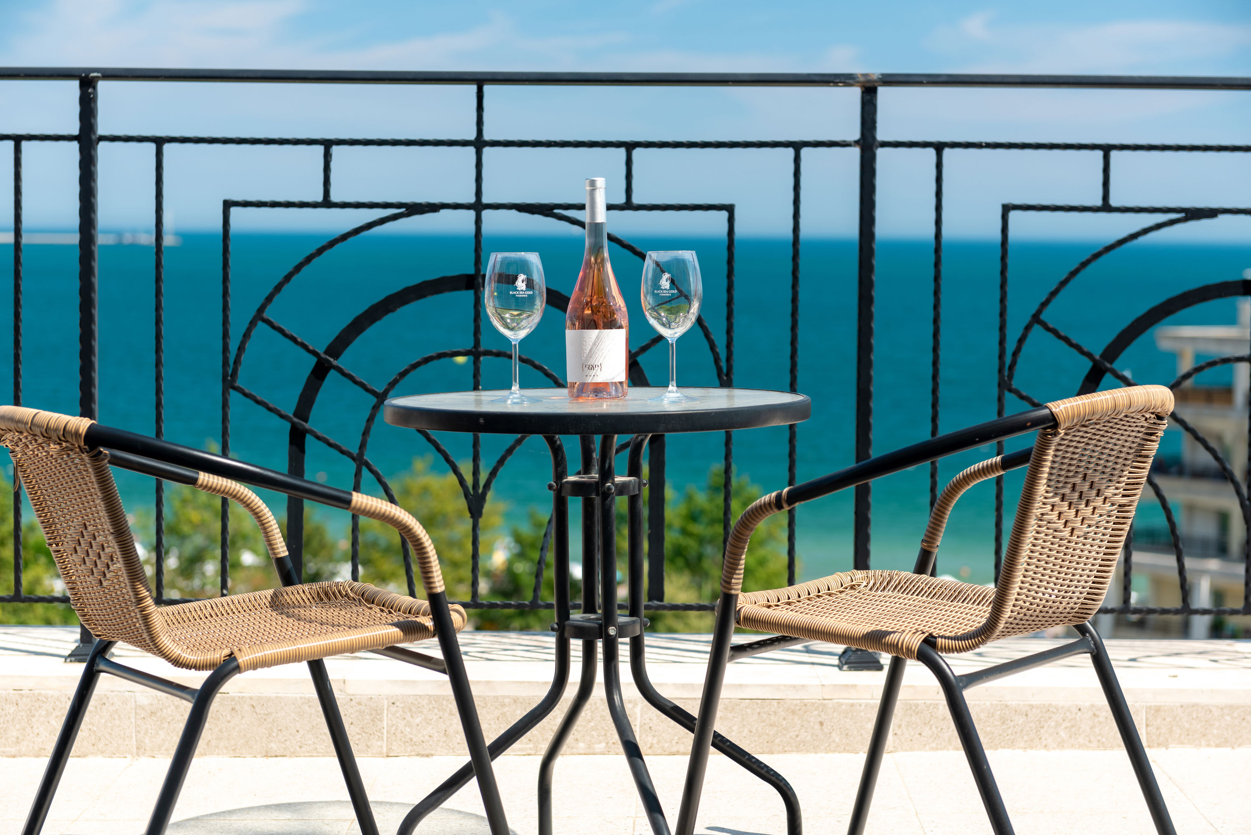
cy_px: 418
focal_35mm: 70
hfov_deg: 28.8
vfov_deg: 19.5
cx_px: 626
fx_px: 2433
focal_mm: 70
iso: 125
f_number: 4
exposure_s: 1/160
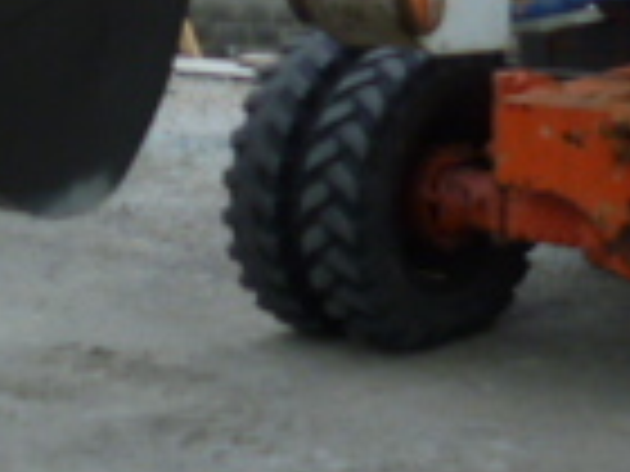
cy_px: -292
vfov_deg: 11.0
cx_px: 562
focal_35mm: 128
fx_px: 2330
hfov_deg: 15.2
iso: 80
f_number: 2.8
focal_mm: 5
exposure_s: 1/200
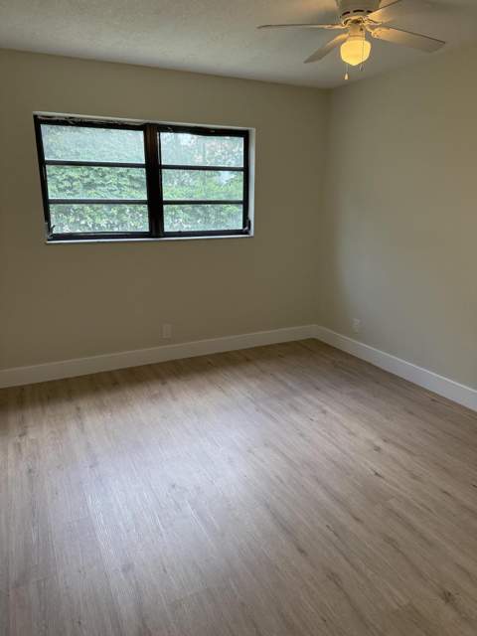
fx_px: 441
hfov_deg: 56.8
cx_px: 238
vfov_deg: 71.6
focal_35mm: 24
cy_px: 318
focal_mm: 6.76
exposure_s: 1/184
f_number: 1.78
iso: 200
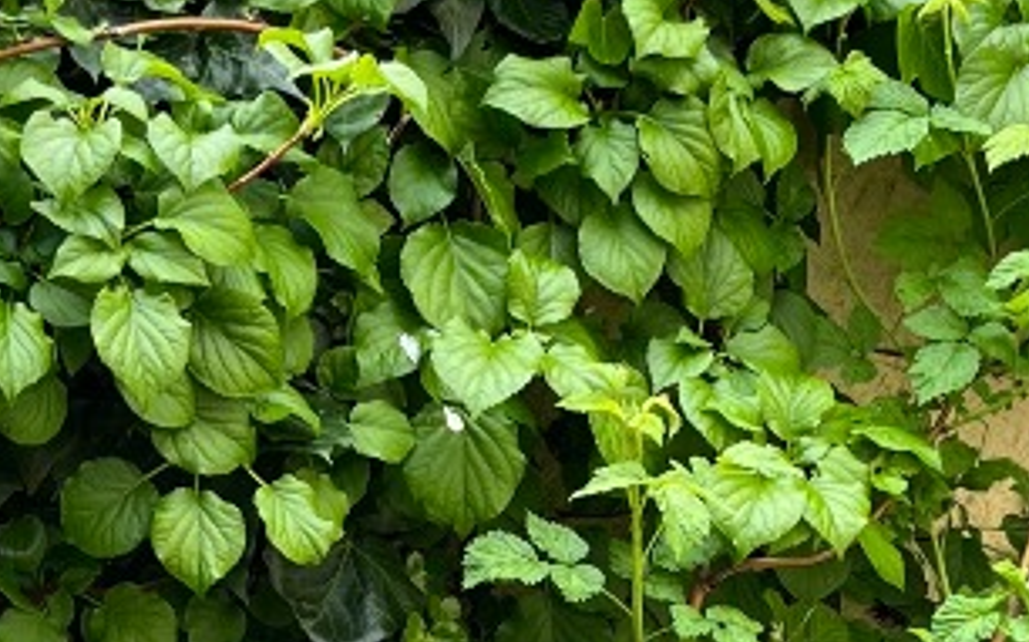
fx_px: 2523
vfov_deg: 13.4
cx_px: 434
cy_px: 1049
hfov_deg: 23.0
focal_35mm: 90
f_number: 1.6
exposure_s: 1/348
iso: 50
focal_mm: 5.1
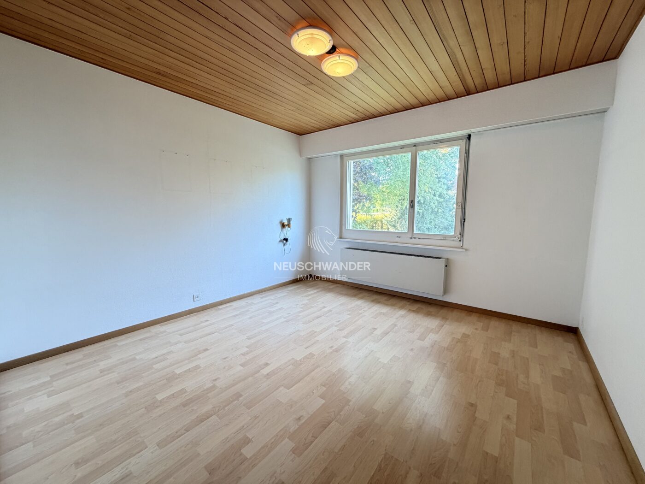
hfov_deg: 102.1
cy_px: 242
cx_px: 322
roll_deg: -0.1
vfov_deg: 85.7
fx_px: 261
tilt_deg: -7.1
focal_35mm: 14
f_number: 2.2
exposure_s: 1/50
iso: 250
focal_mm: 2.22
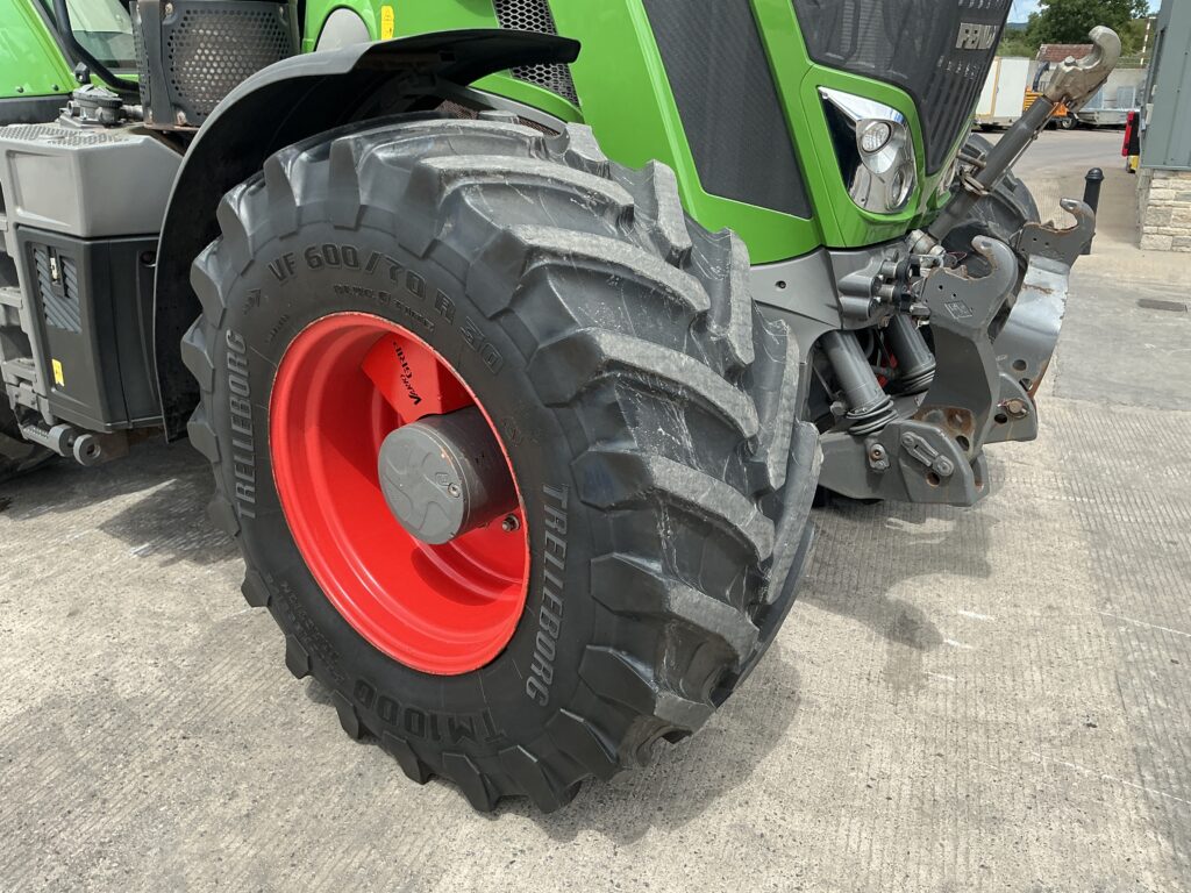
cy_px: 446
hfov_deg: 63.4
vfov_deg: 49.7
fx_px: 963
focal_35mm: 28
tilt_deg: -20.4
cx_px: 596
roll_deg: -0.2
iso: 25
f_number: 1.8
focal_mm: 3
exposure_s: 1/804
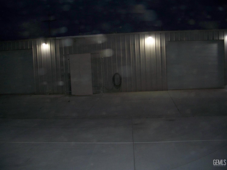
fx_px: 243
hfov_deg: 50.1
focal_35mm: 37
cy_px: 85
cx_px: 114
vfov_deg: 38.7
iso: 200
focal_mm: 7.8
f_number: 2.8
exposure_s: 1/60
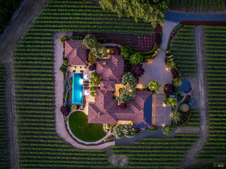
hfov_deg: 71.6
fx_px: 157
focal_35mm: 24
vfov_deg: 56.8
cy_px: 84
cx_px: 113
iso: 400
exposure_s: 1/2
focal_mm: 12.29
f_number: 2.8
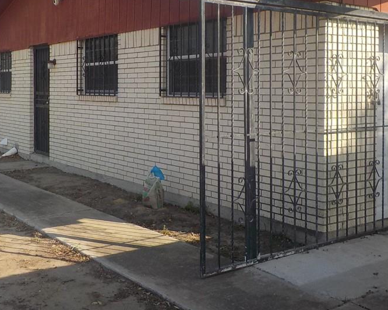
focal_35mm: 45
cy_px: 105
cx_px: 178
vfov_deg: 33.2
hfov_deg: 41.1
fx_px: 517
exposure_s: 1/800
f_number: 3.3
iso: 125
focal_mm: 4.1
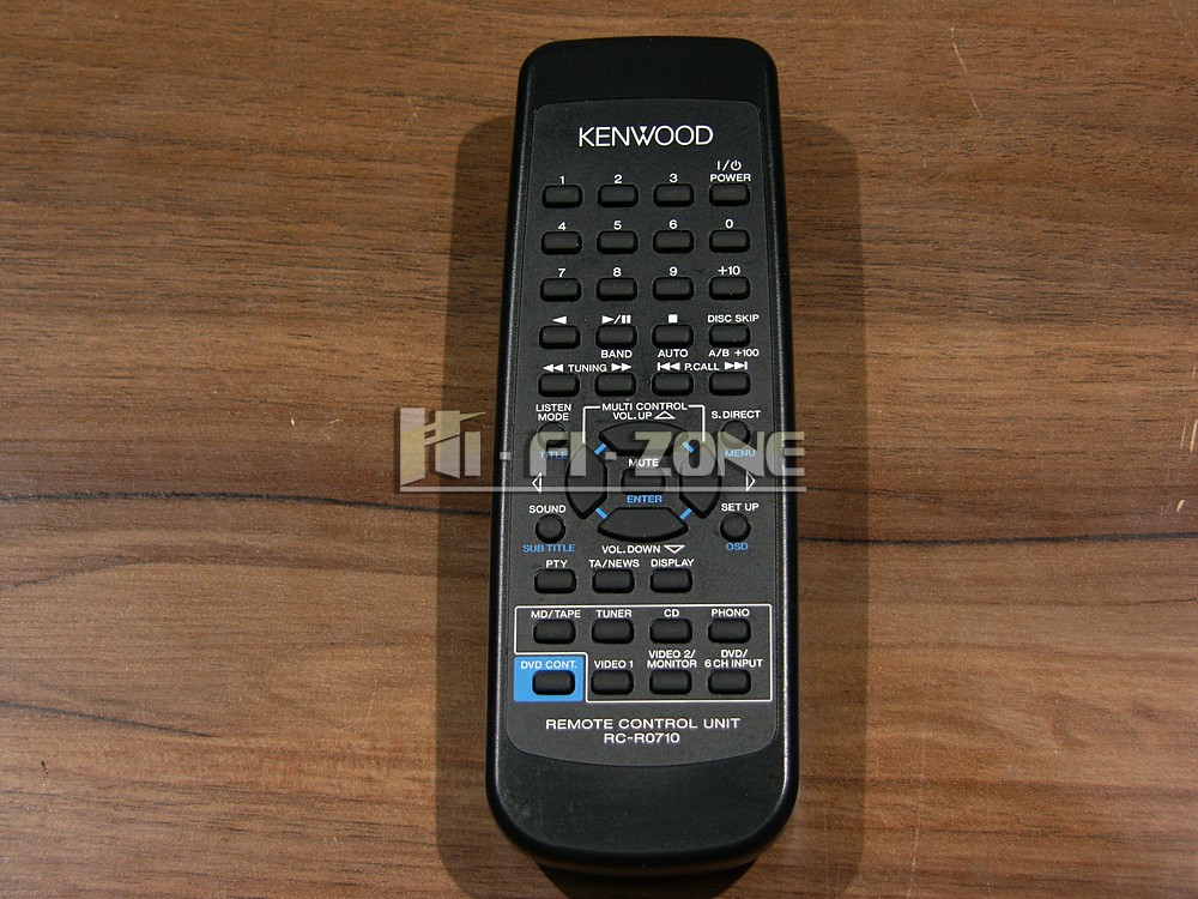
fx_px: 3115
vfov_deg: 16.4
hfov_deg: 21.8
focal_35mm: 90
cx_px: 599
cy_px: 450
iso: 50
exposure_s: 1/100
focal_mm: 23.2
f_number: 3.2
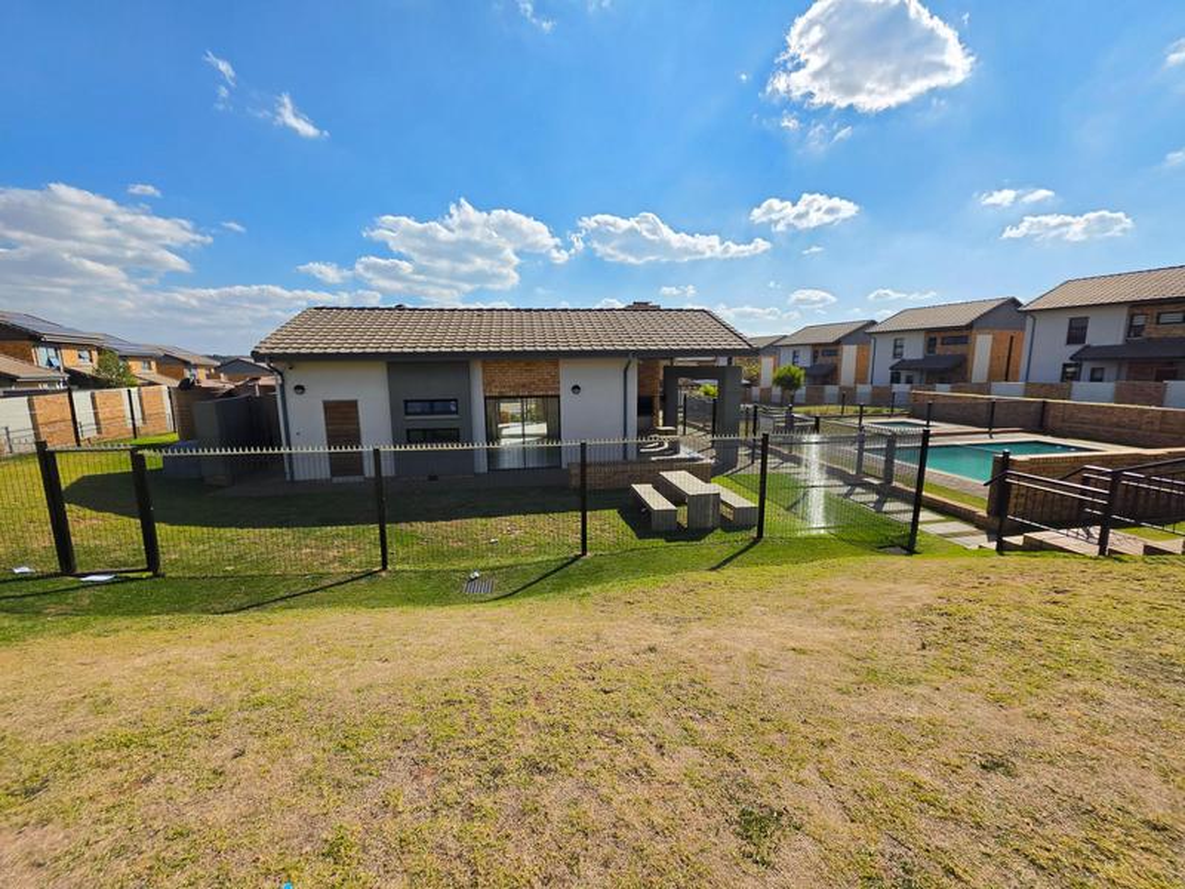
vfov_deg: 89.9
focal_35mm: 13
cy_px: 444
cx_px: 592
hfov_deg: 106.2
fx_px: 445
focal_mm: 2.2
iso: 32
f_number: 1.9
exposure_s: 1/2805
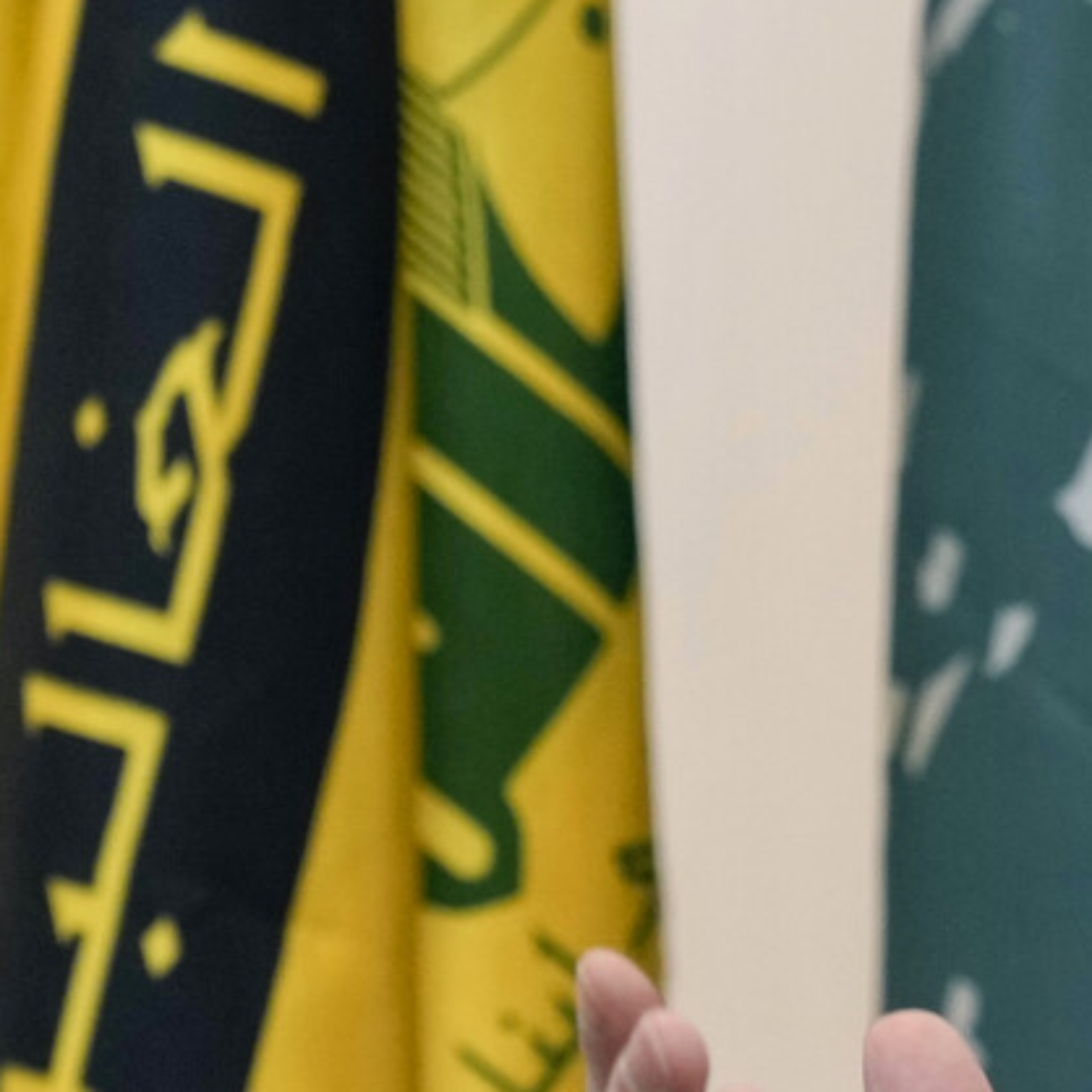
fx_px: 6960
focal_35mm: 195
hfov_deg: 8.6
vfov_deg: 9.0
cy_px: 801
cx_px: 1938
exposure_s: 1/200
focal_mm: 60
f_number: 3.5
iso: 1250
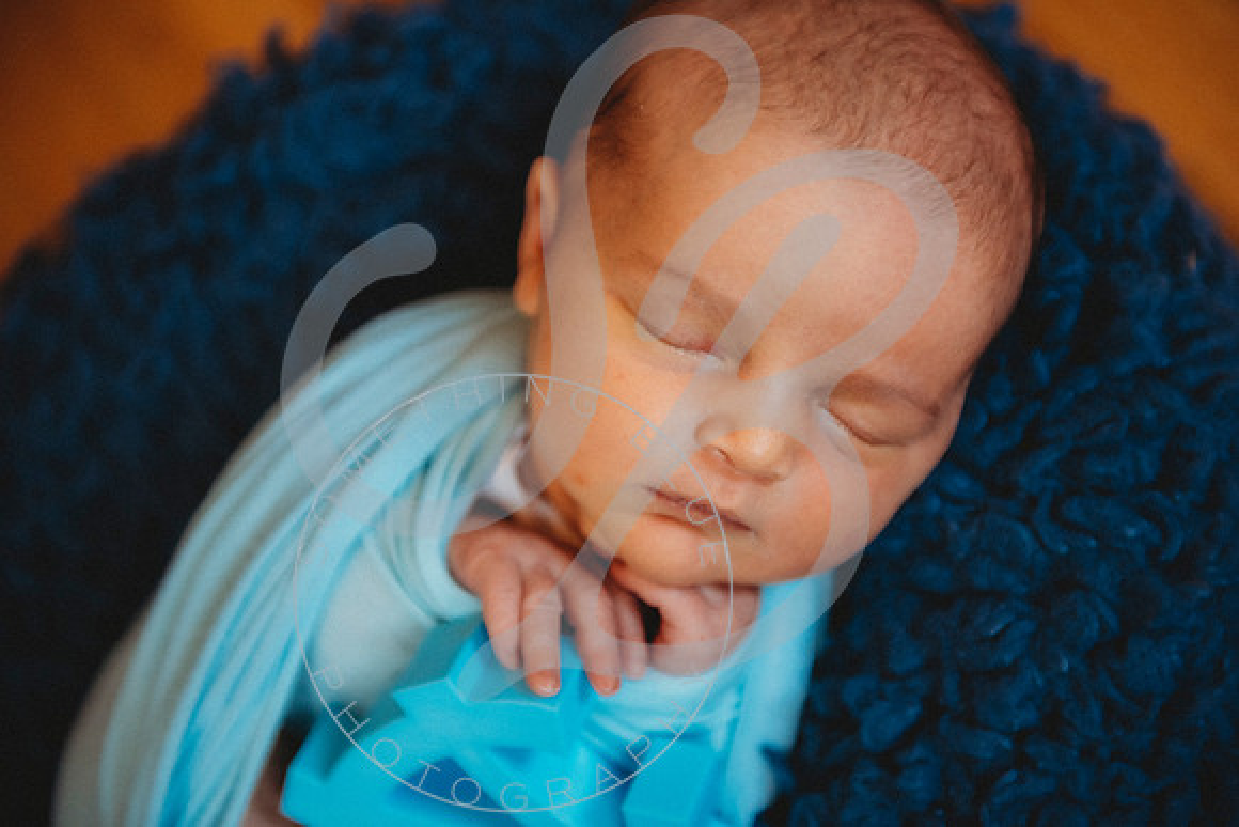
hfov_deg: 28.8
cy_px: 414
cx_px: 620
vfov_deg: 19.5
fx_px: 2410
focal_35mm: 70
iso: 1000
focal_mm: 70
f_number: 2.8
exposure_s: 1/125
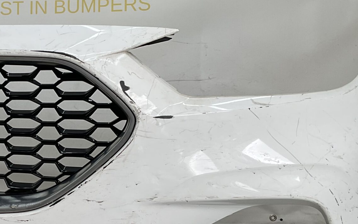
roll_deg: -0.7
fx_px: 673
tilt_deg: -8.1
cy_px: 159
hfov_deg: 28.5
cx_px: 31
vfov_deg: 18.8
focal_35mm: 69
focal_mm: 3
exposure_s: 1/284
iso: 16
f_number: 1.8
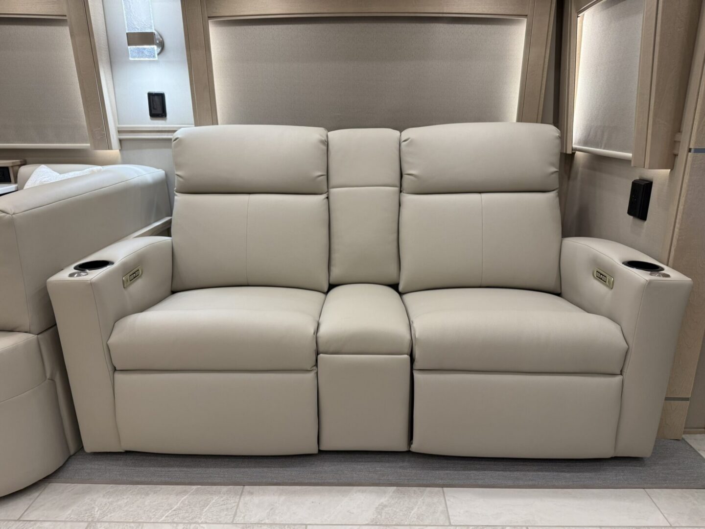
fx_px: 489
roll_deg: -0.2
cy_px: 264
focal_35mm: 24
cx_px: 352
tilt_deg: -17.1
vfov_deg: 56.8
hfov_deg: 71.6
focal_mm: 6.76
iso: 125
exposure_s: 1/60
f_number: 1.78
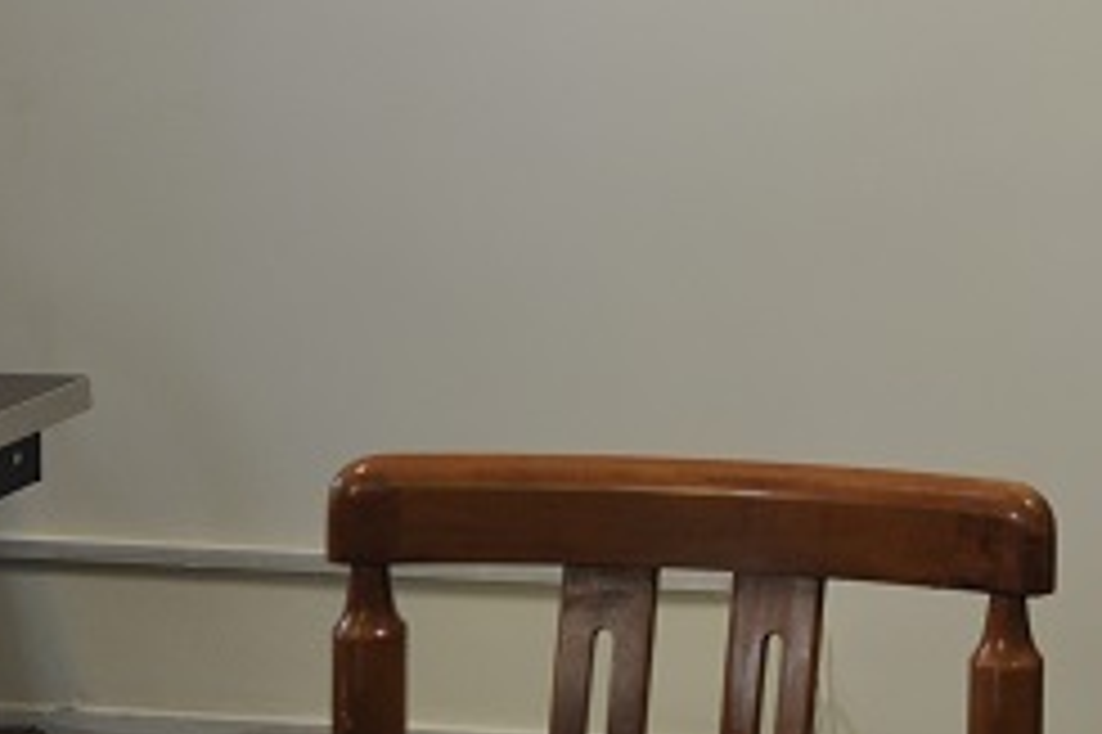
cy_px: -95
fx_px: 3151
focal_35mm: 103
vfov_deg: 13.0
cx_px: 1228
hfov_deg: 19.0
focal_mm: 28
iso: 450
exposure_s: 1/60
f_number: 4
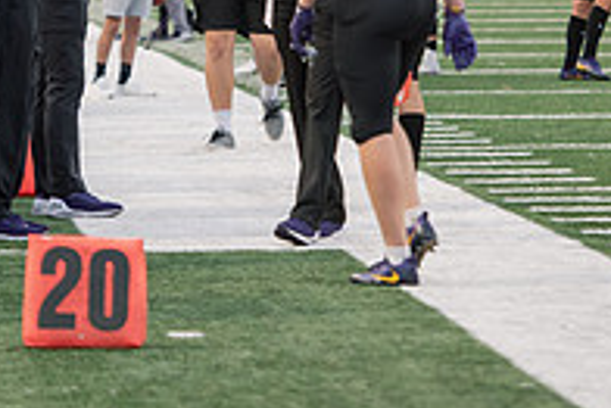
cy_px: -79
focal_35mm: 385
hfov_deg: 5.3
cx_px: 212
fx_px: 6539
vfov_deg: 3.6
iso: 1600
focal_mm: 130
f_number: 2.8
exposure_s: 1/800
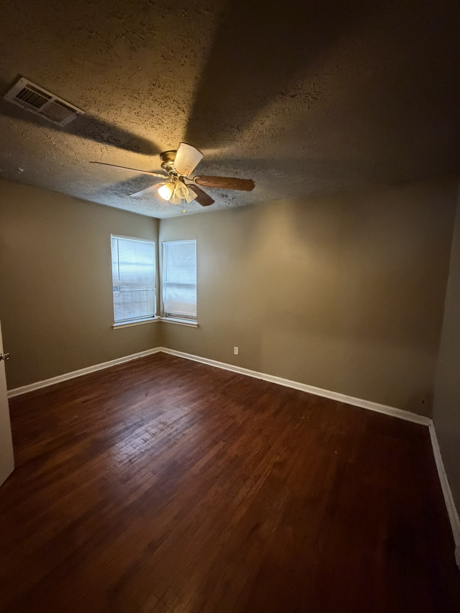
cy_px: 306
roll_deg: -1.1
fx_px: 248
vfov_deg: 102.1
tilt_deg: -6.1
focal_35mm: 14
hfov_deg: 85.7
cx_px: 230
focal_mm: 2.22
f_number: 2.2
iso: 1600
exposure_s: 1/40
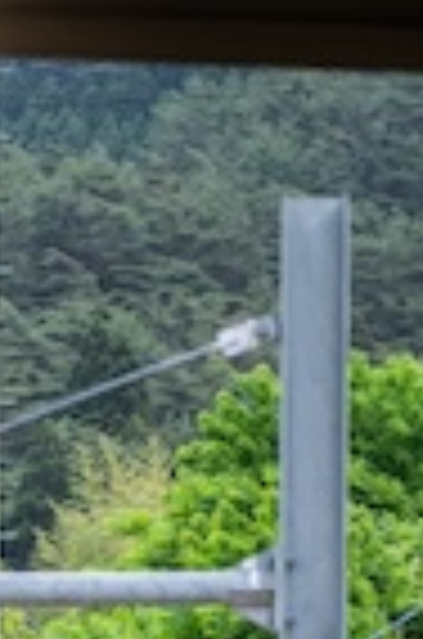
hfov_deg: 3.0
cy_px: 1258
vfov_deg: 4.6
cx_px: -1148
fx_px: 7881
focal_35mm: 445
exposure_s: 1/400
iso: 100
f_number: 4
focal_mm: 70
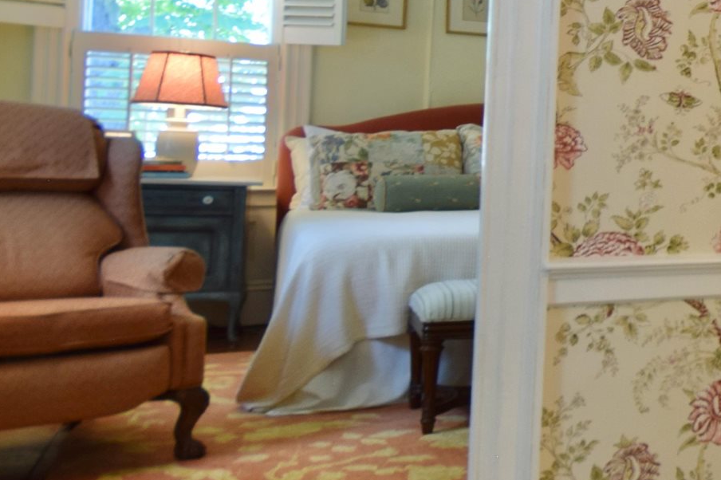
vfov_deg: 26.3
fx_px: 1021
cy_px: 148
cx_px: 1130
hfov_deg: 26.1
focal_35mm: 51
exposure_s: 1/10
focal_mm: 10
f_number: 6.3
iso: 200
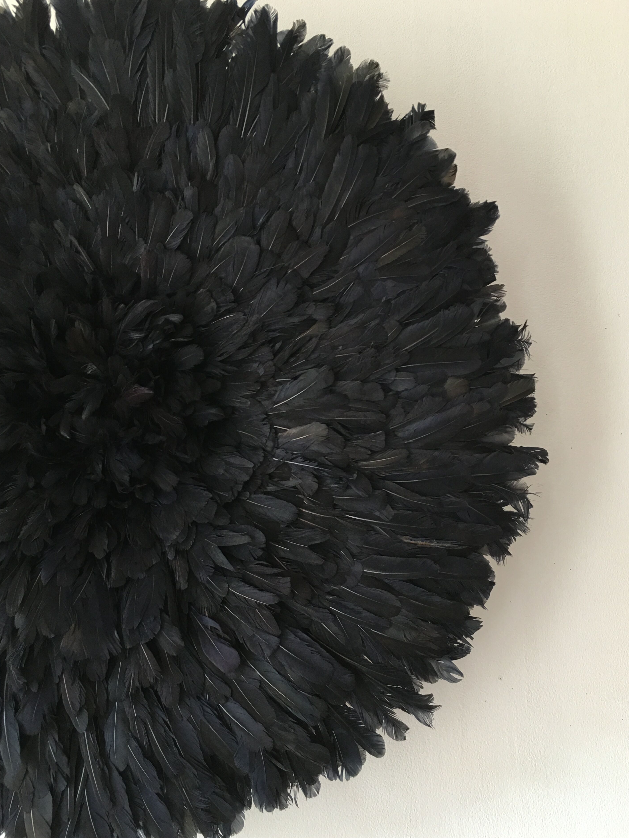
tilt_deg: +8.1
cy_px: 425
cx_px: 316
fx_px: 751
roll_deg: +1.0
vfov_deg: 58.3
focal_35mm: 31
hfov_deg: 45.4
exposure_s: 1/17
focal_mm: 4.15
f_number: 2.2
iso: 50
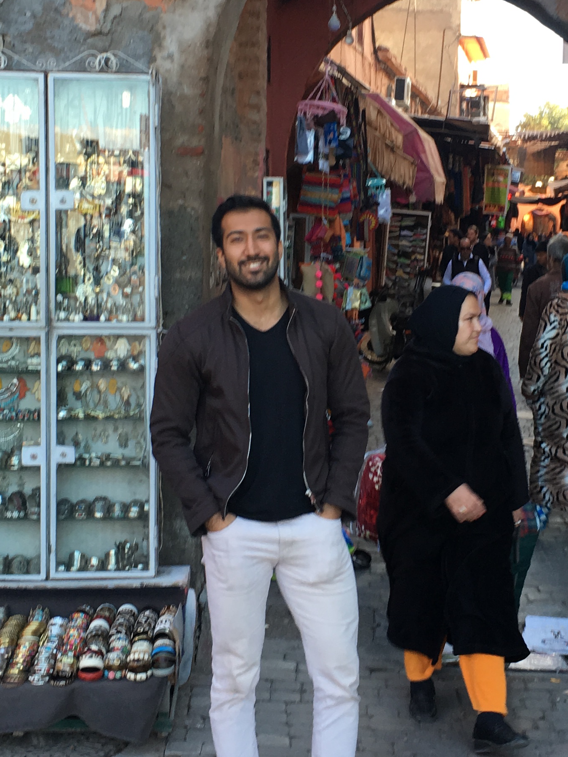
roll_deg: -0.3
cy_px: 314
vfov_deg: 29.8
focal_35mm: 65
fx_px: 1422
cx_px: 345
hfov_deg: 22.5
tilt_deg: -2.3
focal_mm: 4.15
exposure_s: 1/100
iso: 32
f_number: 2.2
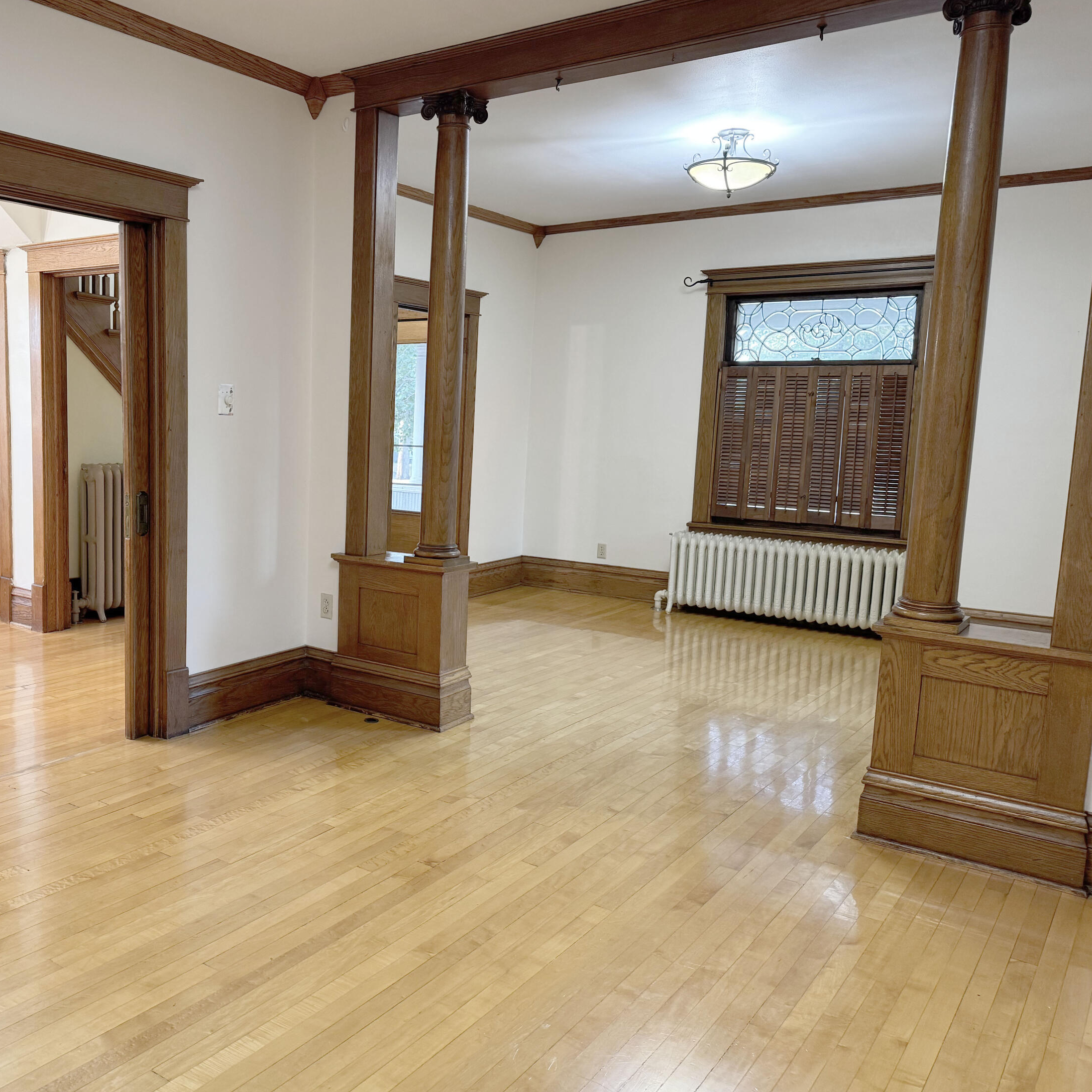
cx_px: 362
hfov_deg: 54.5
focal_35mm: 29
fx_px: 1035
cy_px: 549
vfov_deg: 55.6
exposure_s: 1/60
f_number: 1.78
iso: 250
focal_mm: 6.76
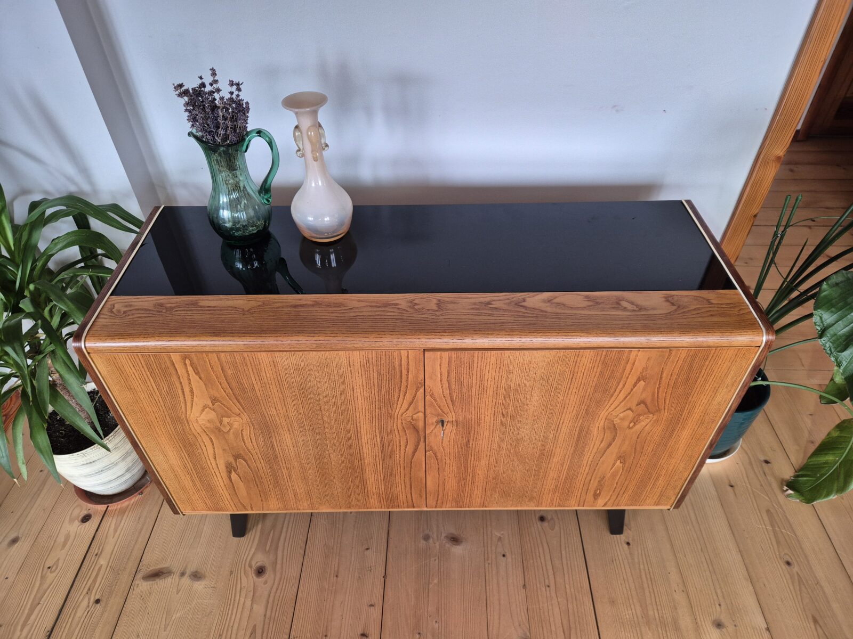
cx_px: 426
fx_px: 567
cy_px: 320
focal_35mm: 23
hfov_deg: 73.9
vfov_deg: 58.9
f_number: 1.8
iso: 250
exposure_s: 1/100
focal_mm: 5.4
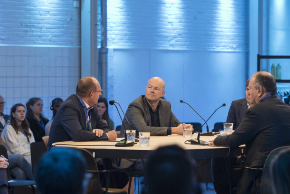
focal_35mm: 159
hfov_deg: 12.9
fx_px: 1282
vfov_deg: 8.6
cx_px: 173
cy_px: 129
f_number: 4
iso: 1600
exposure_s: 1/100
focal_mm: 112
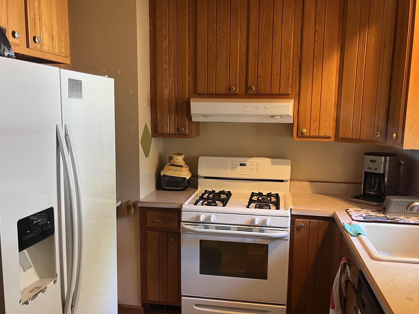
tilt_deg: -9.7
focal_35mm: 32
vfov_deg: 44.1
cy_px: 173
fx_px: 387
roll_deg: -1.1
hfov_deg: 56.8
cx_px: 218
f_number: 1.6
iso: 320
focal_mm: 5.1
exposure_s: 1/60
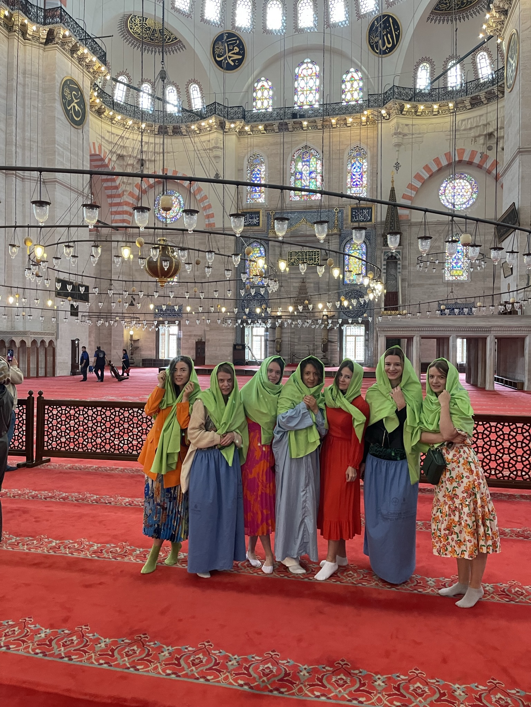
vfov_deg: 67.3
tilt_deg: -1.0
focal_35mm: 26
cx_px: 266
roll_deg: -0.6
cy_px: 354
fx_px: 532
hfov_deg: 53.1
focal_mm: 5.1
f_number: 1.6
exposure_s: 1/50
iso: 400
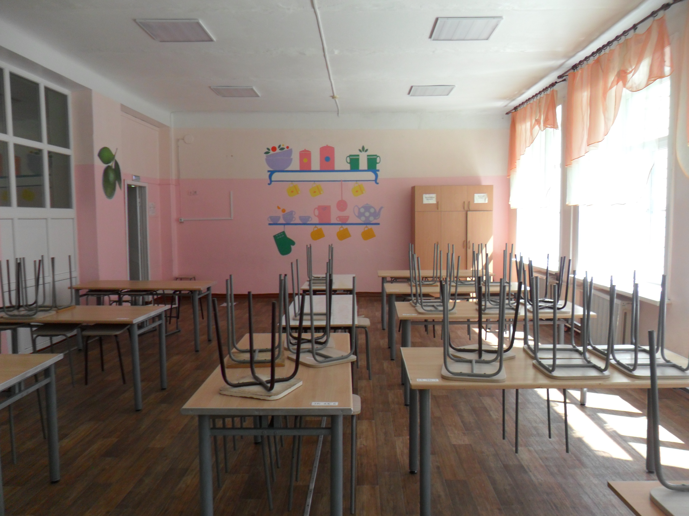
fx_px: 537
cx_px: 344
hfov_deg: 65.3
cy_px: 258
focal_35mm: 27
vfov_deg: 51.4
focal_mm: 4.9
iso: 80
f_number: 3.5
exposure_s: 1/90
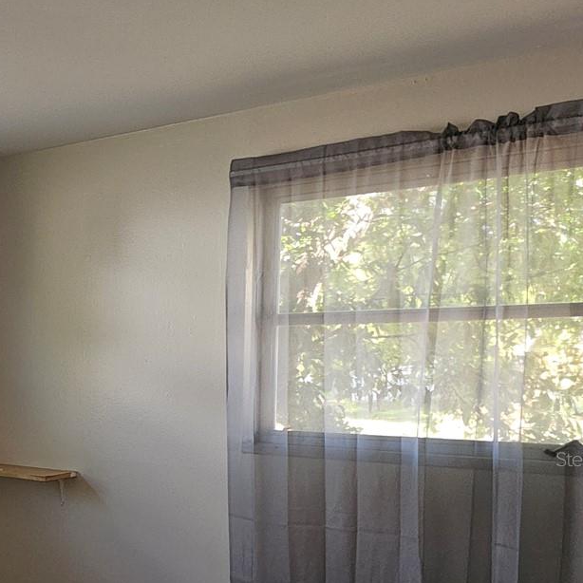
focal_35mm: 53
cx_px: -114
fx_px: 1010
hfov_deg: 28.2
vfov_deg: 31.4
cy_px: 459
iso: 100
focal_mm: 6.3
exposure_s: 1/40
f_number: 1.7
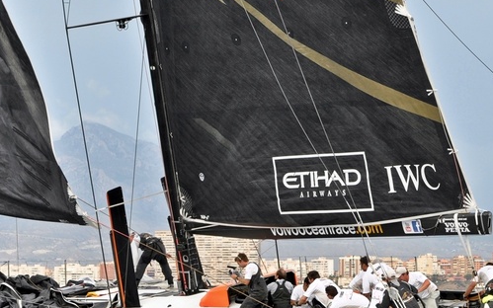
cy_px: 147
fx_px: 2970
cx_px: 256
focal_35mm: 221
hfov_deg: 9.5
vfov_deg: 5.9
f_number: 8
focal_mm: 80
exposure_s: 1/250
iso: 200
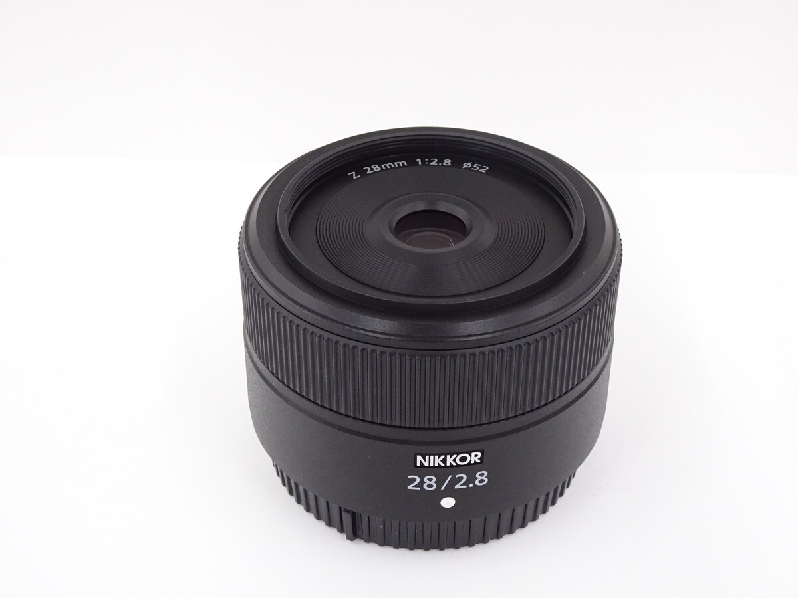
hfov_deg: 35.5
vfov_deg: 27.0
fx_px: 1245
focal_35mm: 54
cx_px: 399
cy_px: 299
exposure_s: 1/60
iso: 500
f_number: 4.5
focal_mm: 9.18
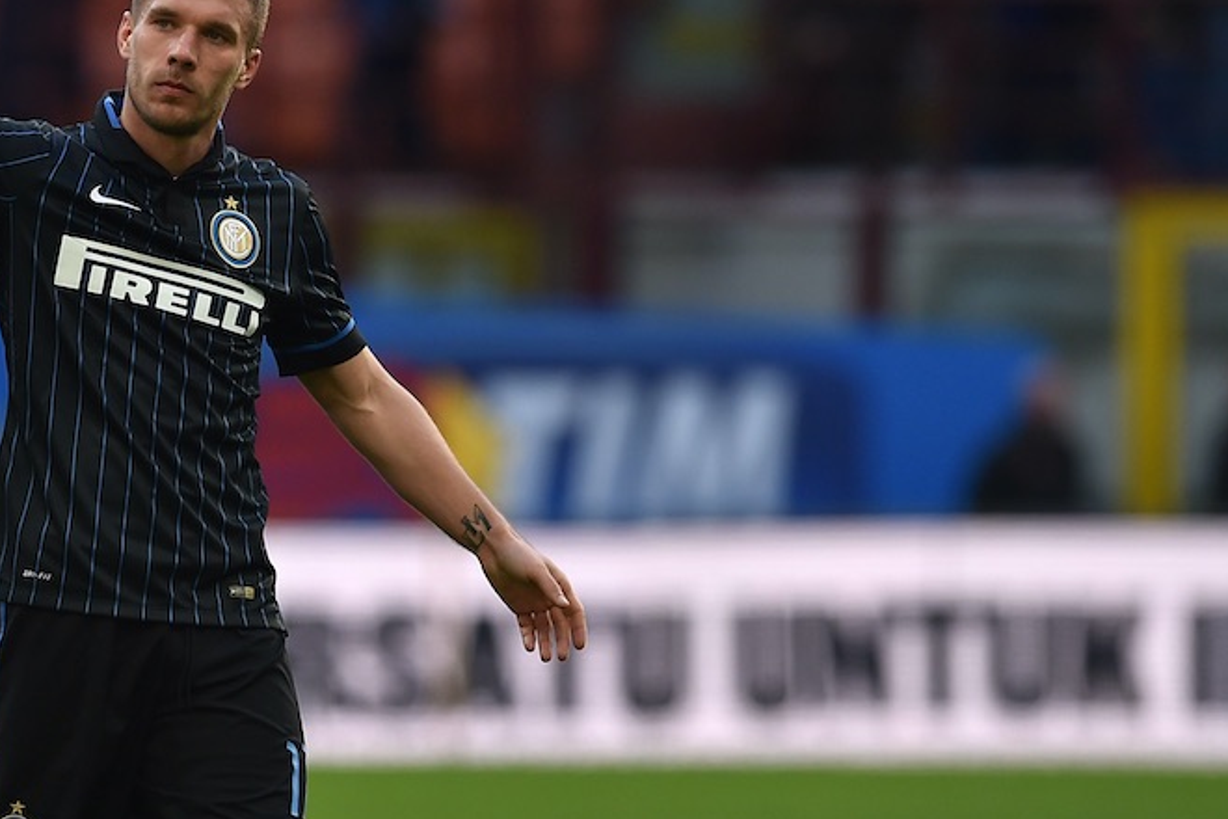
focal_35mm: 727
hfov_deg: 2.8
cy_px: 573
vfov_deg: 1.9
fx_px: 24797
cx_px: 210
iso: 800
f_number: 4
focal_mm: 400
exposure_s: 1/1600
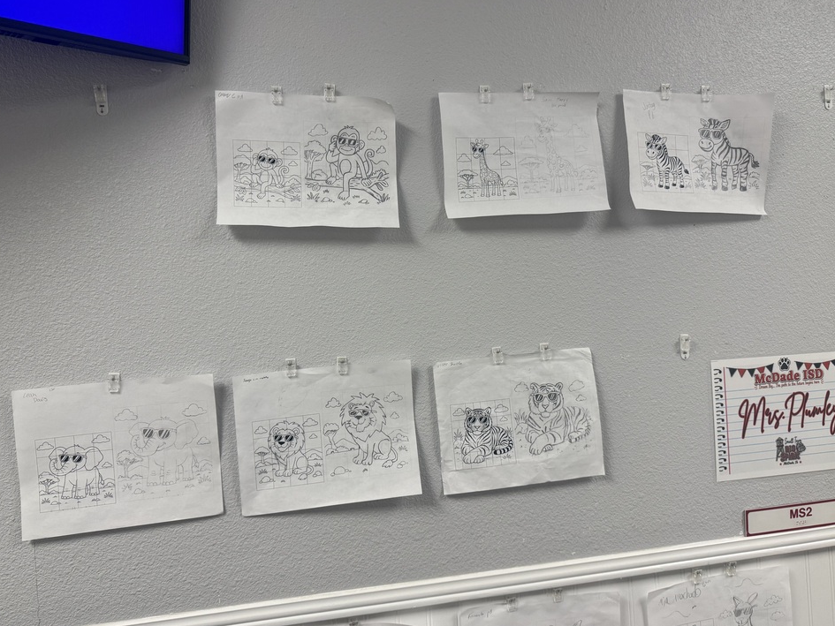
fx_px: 627
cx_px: 411
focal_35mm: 26
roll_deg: +2.4
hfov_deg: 67.3
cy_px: 300
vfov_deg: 53.1
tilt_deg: +0.1
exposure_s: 1/60
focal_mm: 6.76
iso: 160
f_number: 1.78
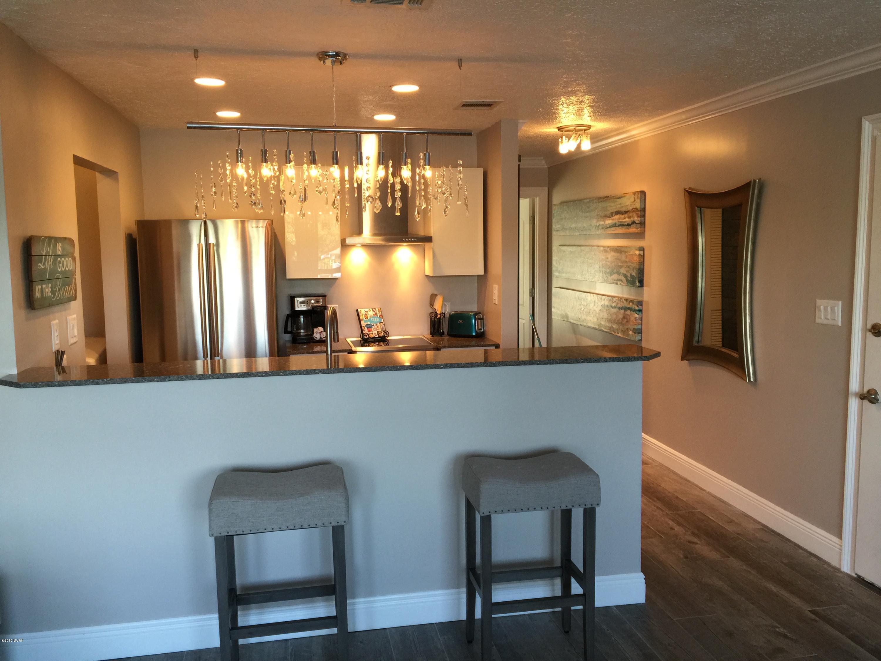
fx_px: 738
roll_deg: -0.3
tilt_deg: -5.7
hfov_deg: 61.7
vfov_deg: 48.2
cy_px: 330
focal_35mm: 29
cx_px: 440
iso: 50
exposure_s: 1/30
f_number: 2.2
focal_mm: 4.15
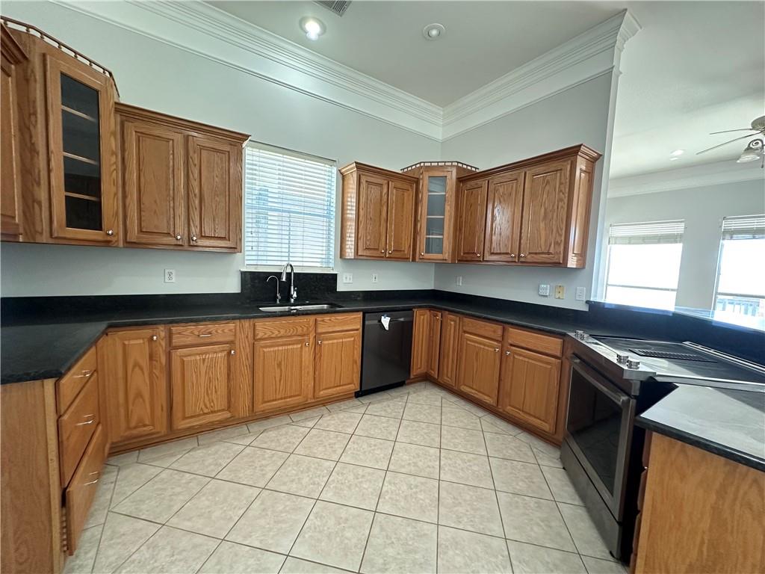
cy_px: 287
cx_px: 382
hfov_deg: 102.1
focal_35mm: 14
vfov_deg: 85.7
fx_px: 309
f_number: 2.2
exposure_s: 1/60
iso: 250
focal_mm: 2.22
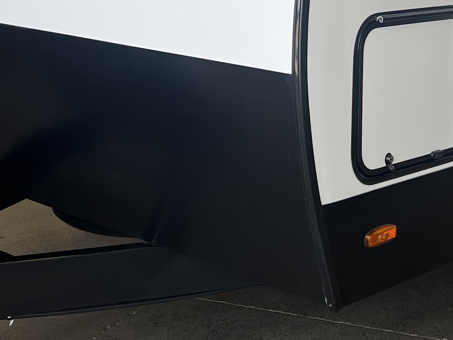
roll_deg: -1.9
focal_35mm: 82
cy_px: -53
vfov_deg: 17.3
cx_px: 344
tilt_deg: -2.5
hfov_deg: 23.6
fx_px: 1073
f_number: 1.5
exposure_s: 1/401
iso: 50
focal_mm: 5.7
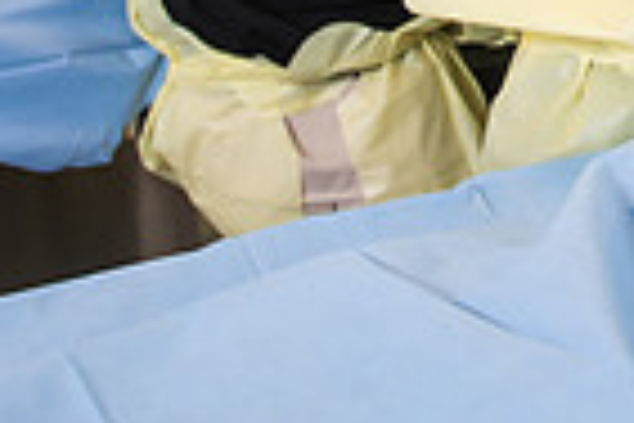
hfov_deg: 19.1
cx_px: 827
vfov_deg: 12.6
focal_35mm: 99
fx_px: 1743
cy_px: -340
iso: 500
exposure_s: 1/200
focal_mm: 24
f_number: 4
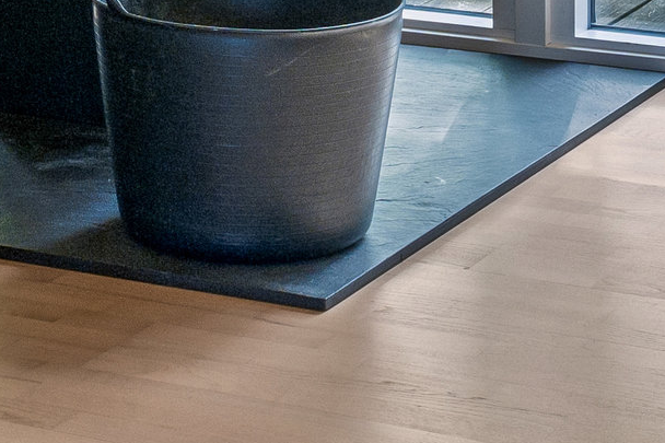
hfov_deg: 13.7
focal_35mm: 148
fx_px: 2733
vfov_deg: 8.6
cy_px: -556
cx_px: 51
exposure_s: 1/10
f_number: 8
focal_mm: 20
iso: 200
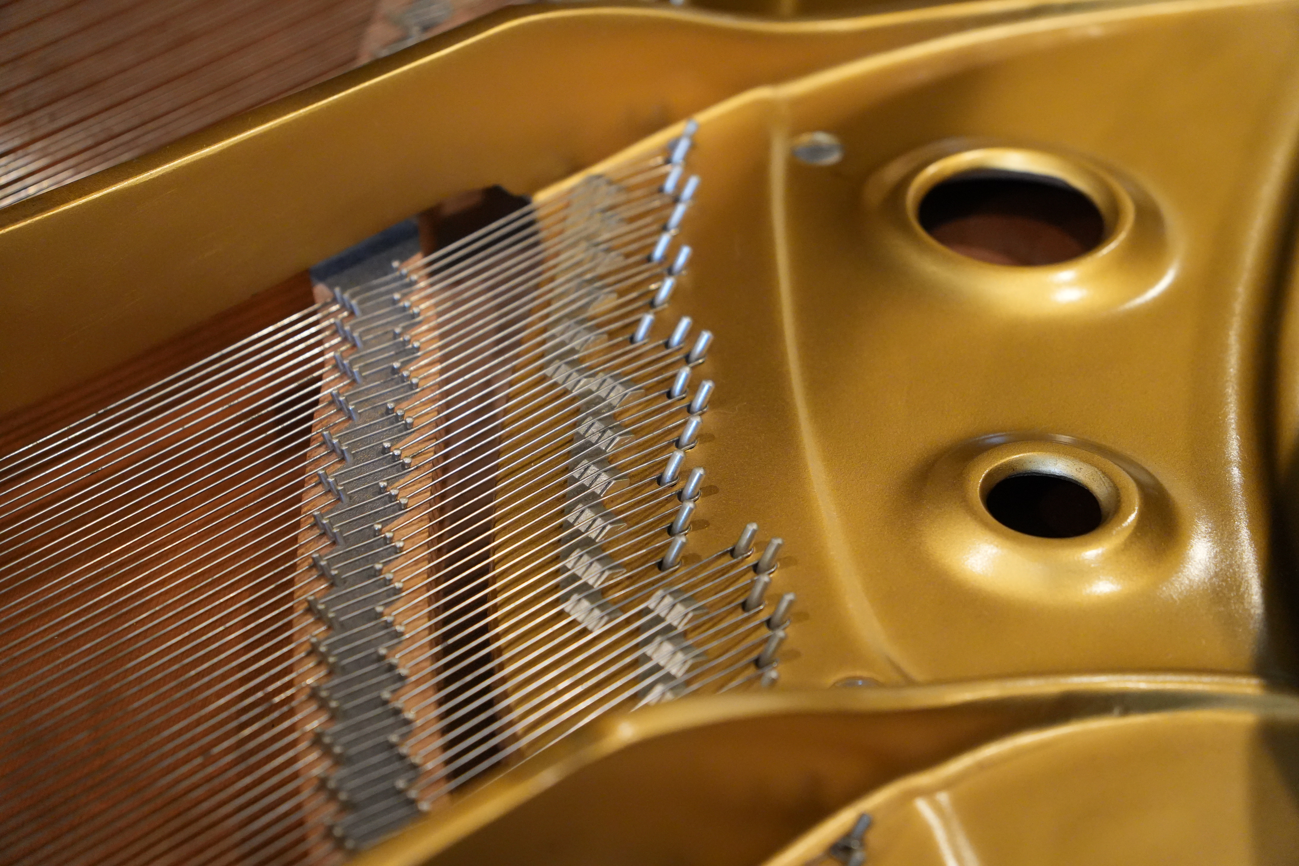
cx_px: 650
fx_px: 2651
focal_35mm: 74
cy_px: 433
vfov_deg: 18.5
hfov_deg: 27.5
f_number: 2.8
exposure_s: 1/160
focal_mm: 49
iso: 4000
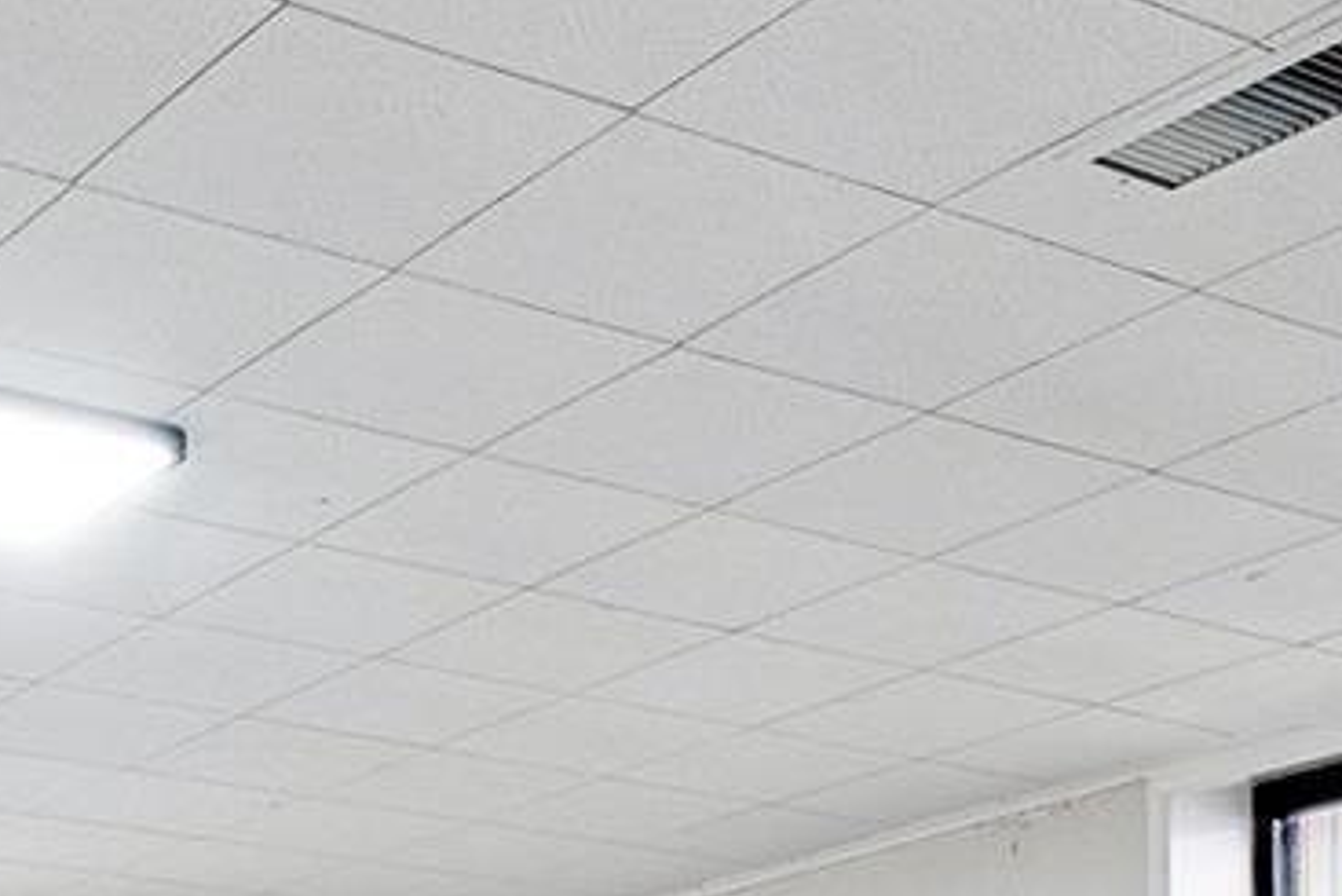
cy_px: 1419
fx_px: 2759
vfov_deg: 16.5
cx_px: 117
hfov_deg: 26.4
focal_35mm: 74
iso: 400
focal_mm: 17
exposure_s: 1/10
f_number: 10
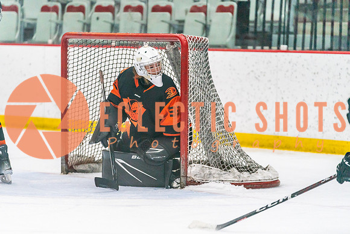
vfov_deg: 6.3
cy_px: 138
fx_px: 2106
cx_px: 144
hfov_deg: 9.5
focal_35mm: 217
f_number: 2.8
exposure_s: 1/1250
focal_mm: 184
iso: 3200
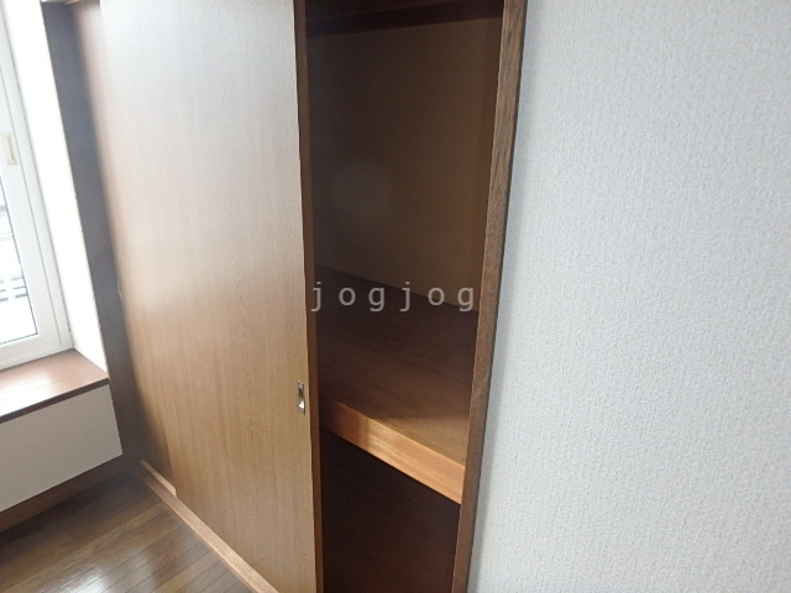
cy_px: 296
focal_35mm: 21
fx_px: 480
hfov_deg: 79.0
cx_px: 396
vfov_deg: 63.4
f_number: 3.5
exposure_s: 1/40
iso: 200
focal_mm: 3.7
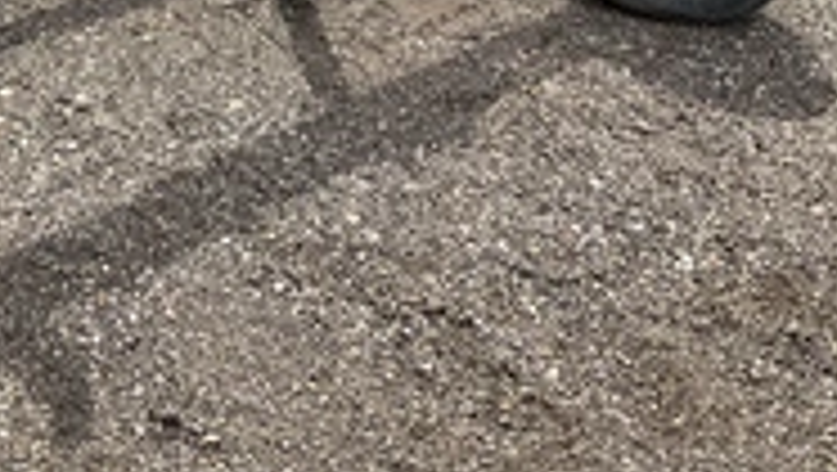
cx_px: 117
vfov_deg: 17.2
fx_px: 1510
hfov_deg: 29.9
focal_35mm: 68
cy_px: -40
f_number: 1.8
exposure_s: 1/883
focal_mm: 3
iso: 25
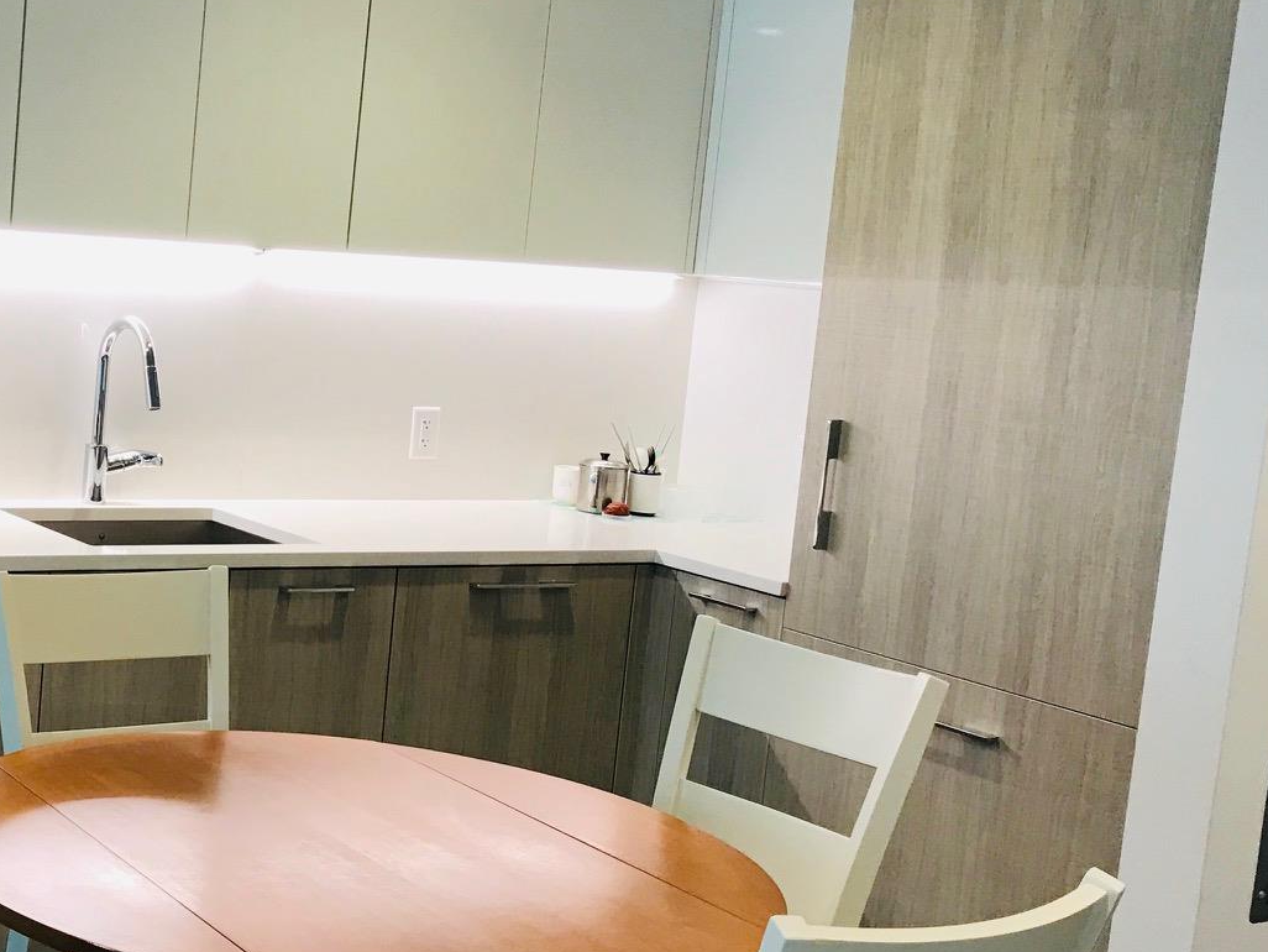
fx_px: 2015
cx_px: 74
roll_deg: -4.4
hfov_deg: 32.8
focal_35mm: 55
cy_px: 469
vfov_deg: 26.6
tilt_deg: -6.9
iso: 25
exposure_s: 1/40
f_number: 1.8
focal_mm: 3.99
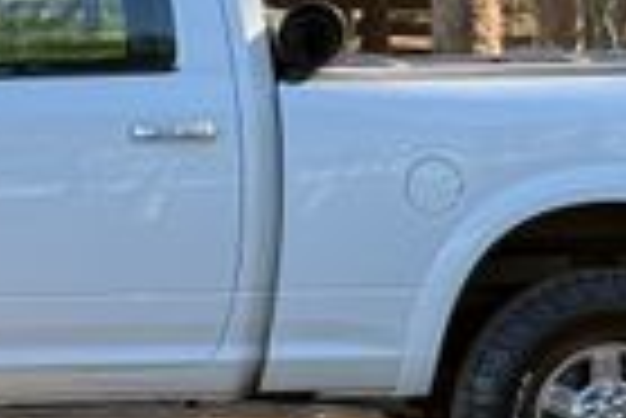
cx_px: -23
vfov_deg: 8.1
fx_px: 2942
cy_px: 175
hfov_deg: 12.0
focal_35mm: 169
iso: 64
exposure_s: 1/663
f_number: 1.78
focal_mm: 6.76
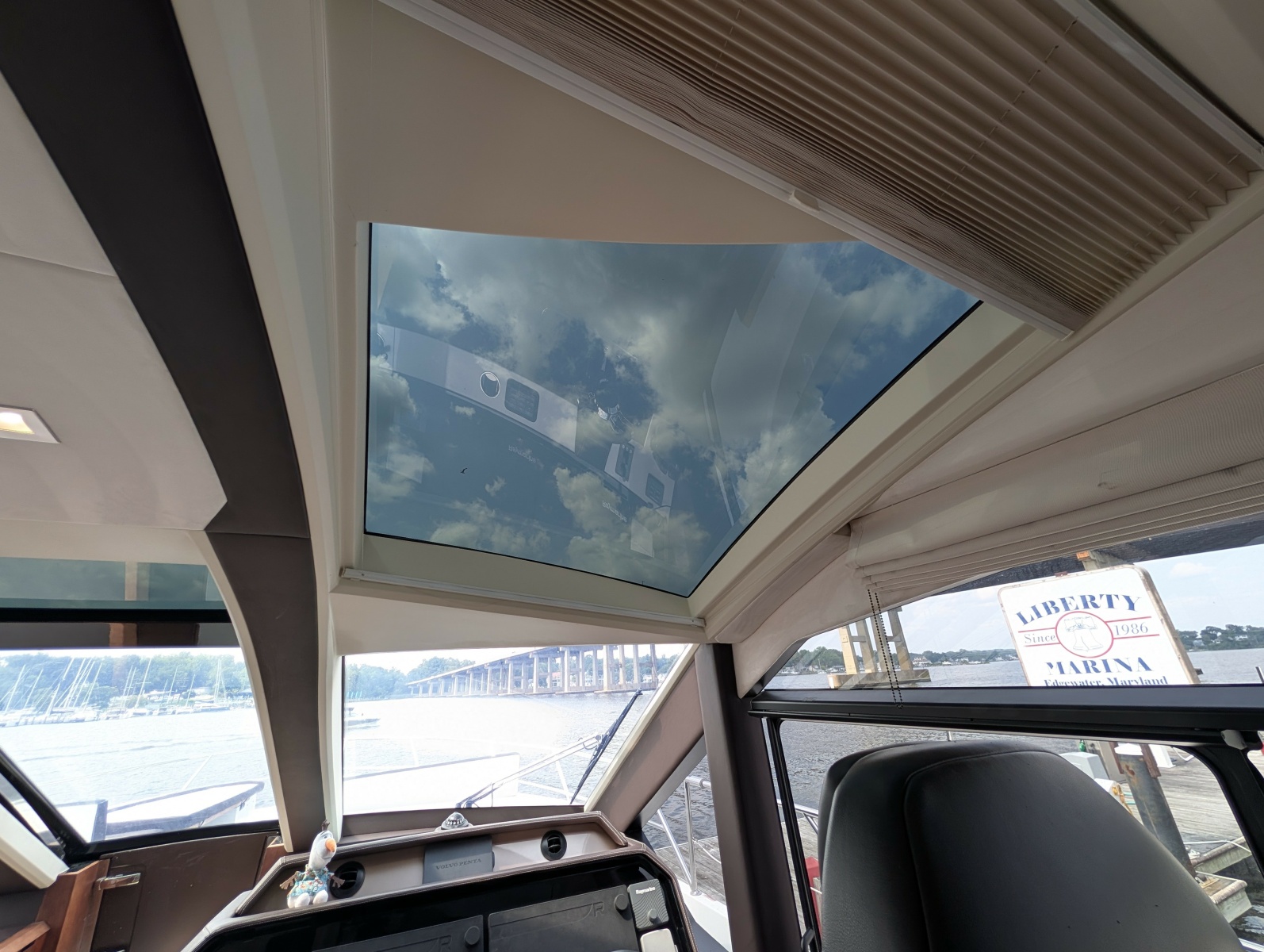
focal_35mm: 12
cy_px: 476
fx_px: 439
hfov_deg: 110.5
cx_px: 632
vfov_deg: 94.6
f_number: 1.7
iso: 42
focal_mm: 2.02
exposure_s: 1/264
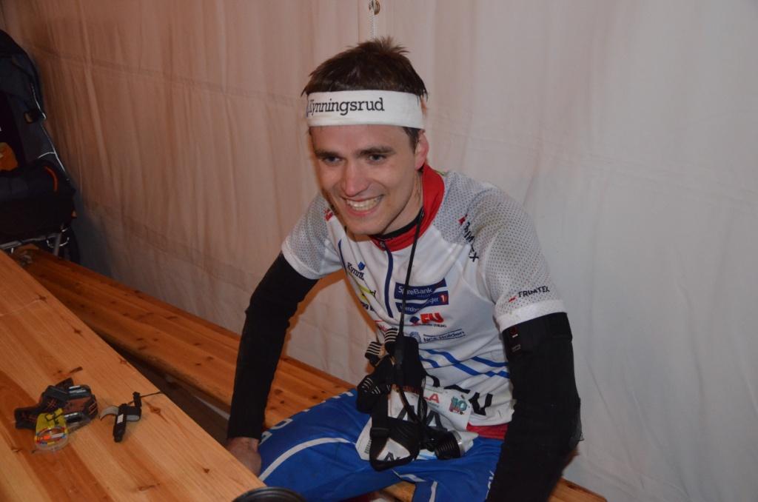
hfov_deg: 53.2
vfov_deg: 36.7
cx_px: 379
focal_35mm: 36
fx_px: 756
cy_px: 251
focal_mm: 24
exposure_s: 1/60
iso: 3200
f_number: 3.8
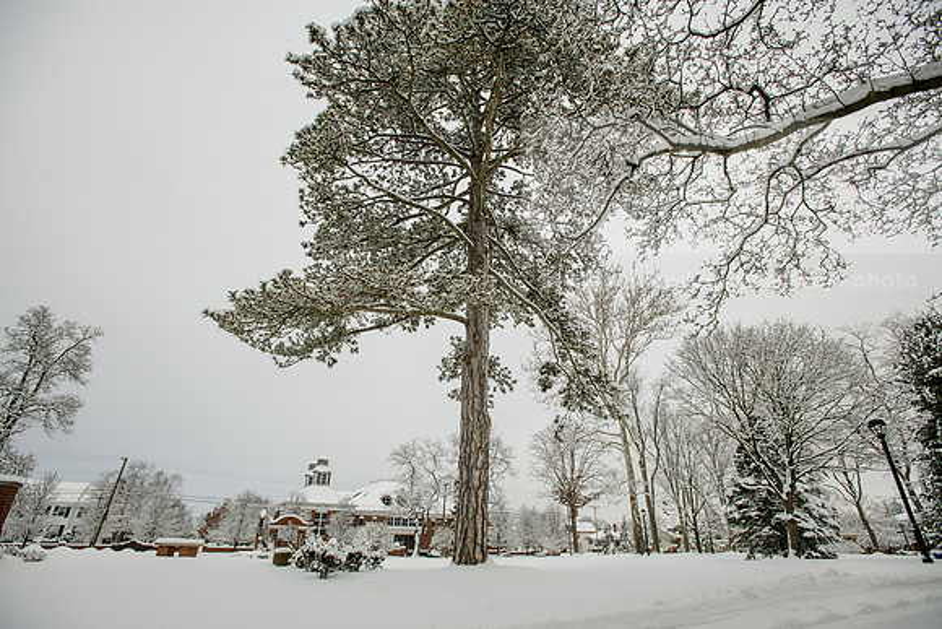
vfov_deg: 70.5
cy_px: 314
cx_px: 471
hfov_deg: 93.3
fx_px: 445
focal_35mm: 17
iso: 160
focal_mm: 17
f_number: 5
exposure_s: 1/320
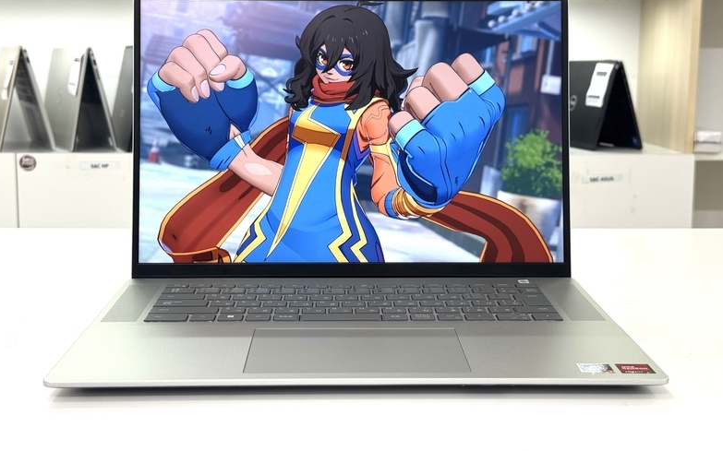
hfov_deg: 38.9
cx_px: 359
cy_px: 187
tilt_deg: -8.3
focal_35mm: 52
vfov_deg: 24.8
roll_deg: +0.9
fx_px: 1024
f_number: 1.78
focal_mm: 6.76
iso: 64
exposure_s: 1/100
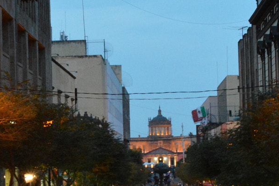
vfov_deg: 9.5
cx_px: 64
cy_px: 124
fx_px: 1115
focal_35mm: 144
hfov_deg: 14.2
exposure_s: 1/8
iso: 3200
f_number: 14
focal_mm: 36
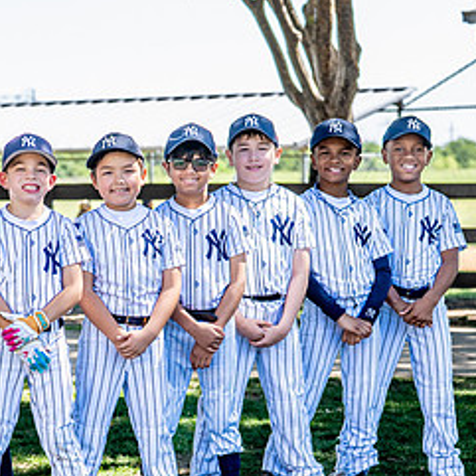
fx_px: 2287
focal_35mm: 147
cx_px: 79
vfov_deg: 11.9
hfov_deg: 11.8
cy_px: 324
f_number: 2.8
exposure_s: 1/400
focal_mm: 50
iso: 100
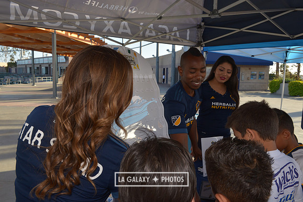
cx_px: 152
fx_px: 244
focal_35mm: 29
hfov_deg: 63.6
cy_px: 101
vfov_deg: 45.0
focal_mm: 29
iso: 400
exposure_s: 1/250
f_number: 10
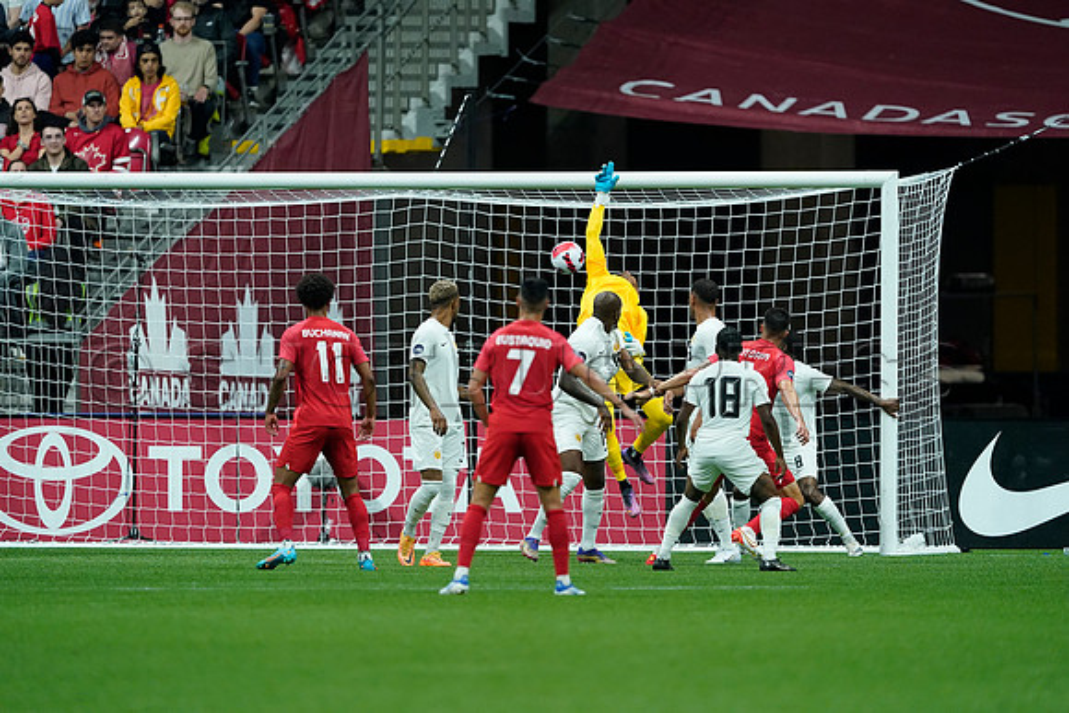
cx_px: 534
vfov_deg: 2.3
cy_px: 356
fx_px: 17820
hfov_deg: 3.4
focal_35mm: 600
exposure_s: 1/1600
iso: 4000
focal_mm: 600
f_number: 4
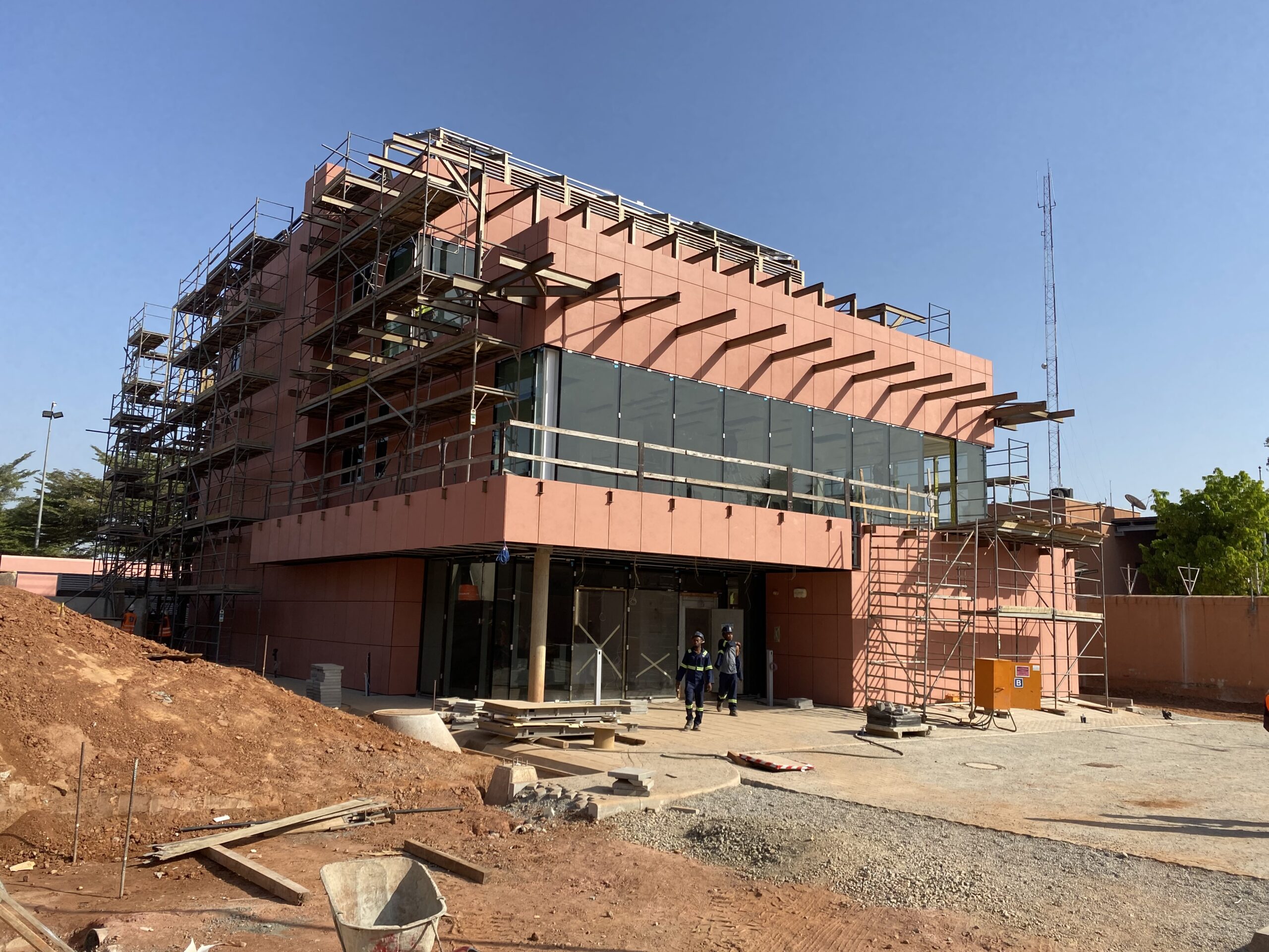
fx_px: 953
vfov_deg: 53.1
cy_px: 476
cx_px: 634
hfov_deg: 67.3
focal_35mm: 26
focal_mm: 4.25
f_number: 1.8
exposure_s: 1/2817
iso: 32
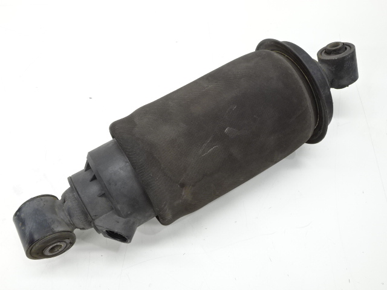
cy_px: 145
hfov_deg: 52.6
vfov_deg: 40.7
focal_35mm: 35
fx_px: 391
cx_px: 194
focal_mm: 5.98
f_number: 4
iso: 200
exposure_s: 1/40
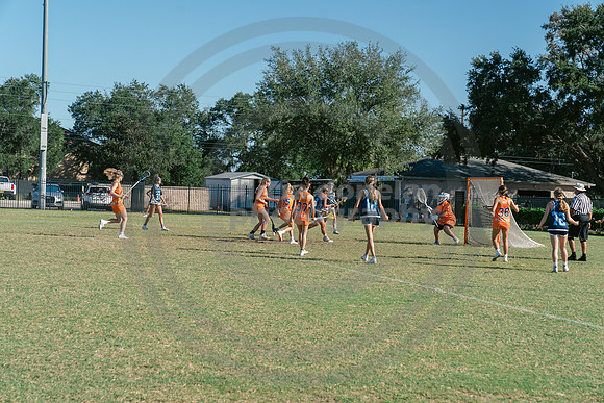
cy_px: 202
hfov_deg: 28.8
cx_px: 302
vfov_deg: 19.5
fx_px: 1175
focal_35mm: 70
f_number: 5.6
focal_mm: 70
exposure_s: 1/1000
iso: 250
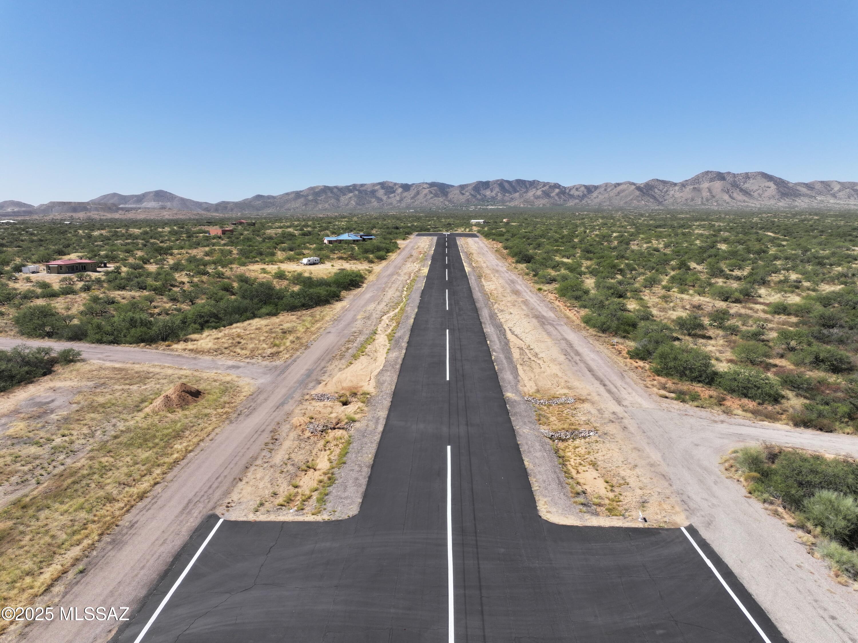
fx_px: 595
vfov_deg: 56.8
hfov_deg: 71.6
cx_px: 429
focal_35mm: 24
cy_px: 322
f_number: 2.8
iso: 100
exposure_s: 1/50
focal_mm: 12.29
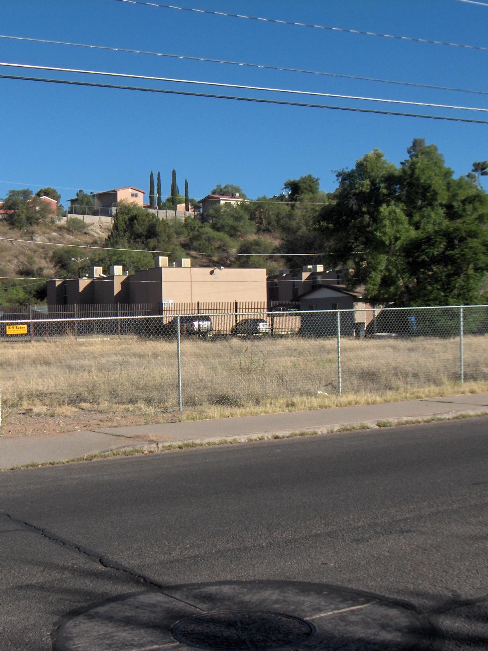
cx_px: 153
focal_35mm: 52
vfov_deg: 36.8
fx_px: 978
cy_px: 326
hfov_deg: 27.8
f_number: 4.8
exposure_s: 1/654
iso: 100
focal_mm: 8
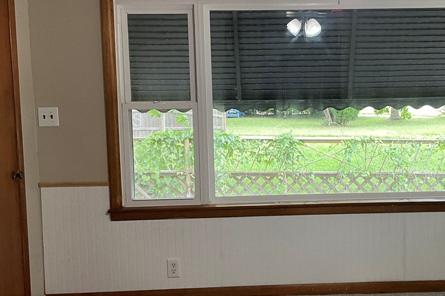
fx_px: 741
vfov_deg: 22.6
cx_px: 316
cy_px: 149
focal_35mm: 60
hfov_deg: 32.9
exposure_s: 1/60
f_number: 1.8
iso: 64
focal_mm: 3
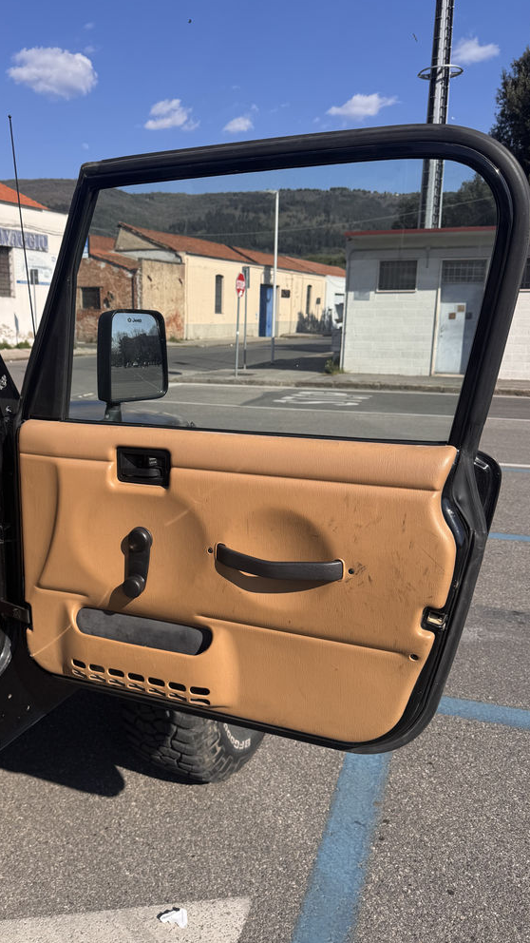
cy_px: 466
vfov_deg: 69.9
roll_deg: -1.3
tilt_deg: -16.3
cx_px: 195
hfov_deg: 42.5
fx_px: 675
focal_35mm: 27
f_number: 1.78
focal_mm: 6.76
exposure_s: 1/4950
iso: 80
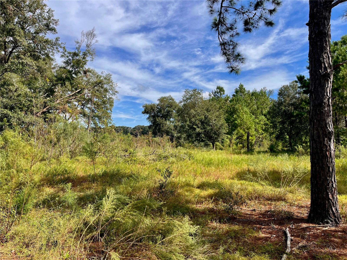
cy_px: 130
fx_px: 261
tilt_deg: -0.3
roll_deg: +0.8
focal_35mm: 26
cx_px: 174
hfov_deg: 67.3
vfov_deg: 53.1
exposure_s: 1/3311
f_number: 1.6
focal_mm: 5.1
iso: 50
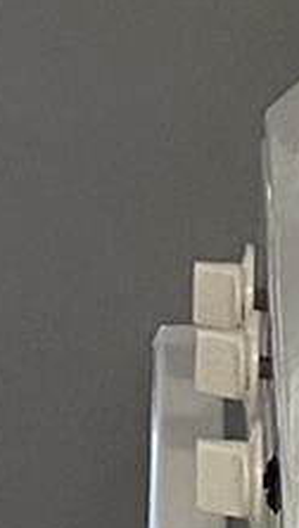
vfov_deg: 7.9
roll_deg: +1.5
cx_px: -1535
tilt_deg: -7.8
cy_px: -540
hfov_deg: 3.9
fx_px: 3652
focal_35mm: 260
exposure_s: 1/90
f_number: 1.8
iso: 125
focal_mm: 4.25
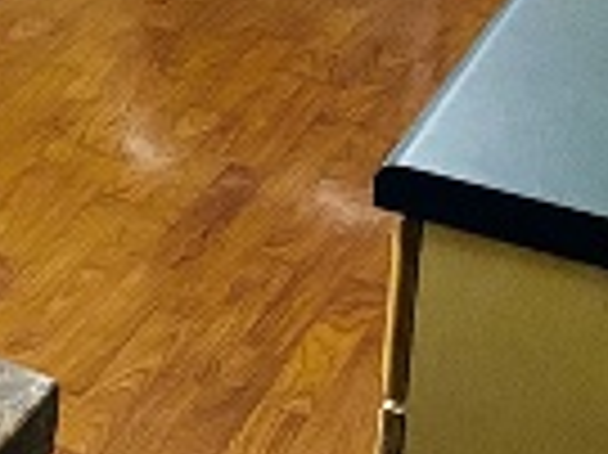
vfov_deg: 11.2
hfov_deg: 14.7
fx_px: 2158
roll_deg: -1.0
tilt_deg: -12.0
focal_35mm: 123
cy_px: -360
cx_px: -347
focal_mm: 4.25
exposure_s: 1/60
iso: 400
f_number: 1.8
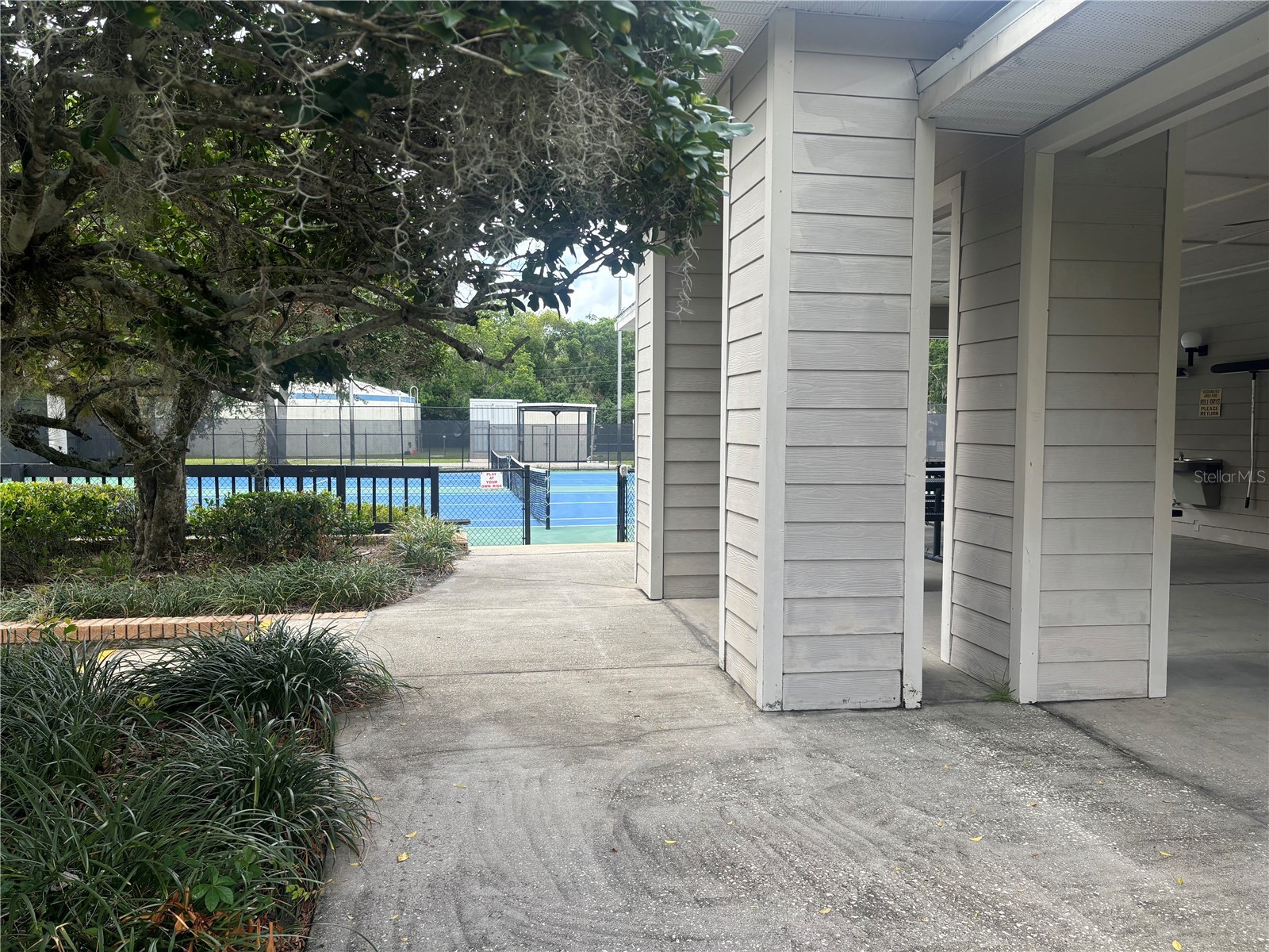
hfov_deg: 67.3
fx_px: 953
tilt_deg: -3.7
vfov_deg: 53.1
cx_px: 634
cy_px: 476
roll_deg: -0.3
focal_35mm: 26
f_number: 1.6
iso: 50
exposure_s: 1/758
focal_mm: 5.96
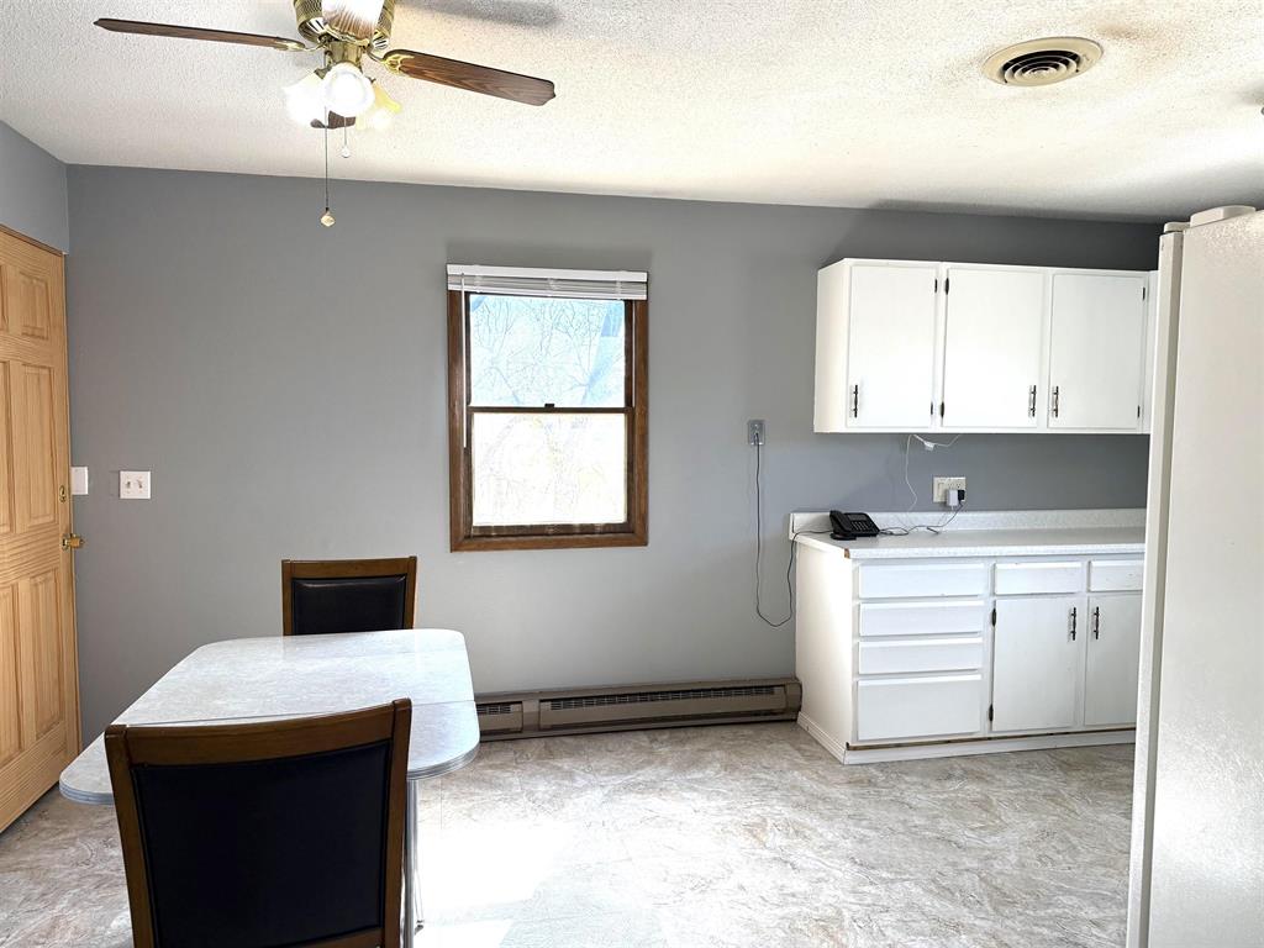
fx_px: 876
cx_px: 632
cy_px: 474
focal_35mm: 24
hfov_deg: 71.6
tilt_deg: -3.4
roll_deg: -0.2
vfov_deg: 56.8
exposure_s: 1/223
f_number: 1.78
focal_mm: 6.76
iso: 125
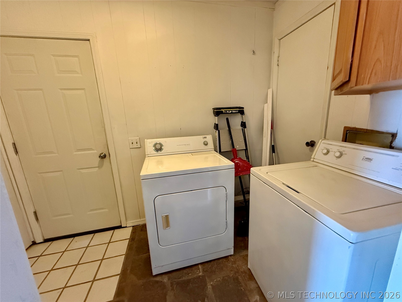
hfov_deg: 102.1
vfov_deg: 85.7
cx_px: 201
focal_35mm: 14
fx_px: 163
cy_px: 151
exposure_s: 1/60
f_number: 2.2
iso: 800
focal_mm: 2.22
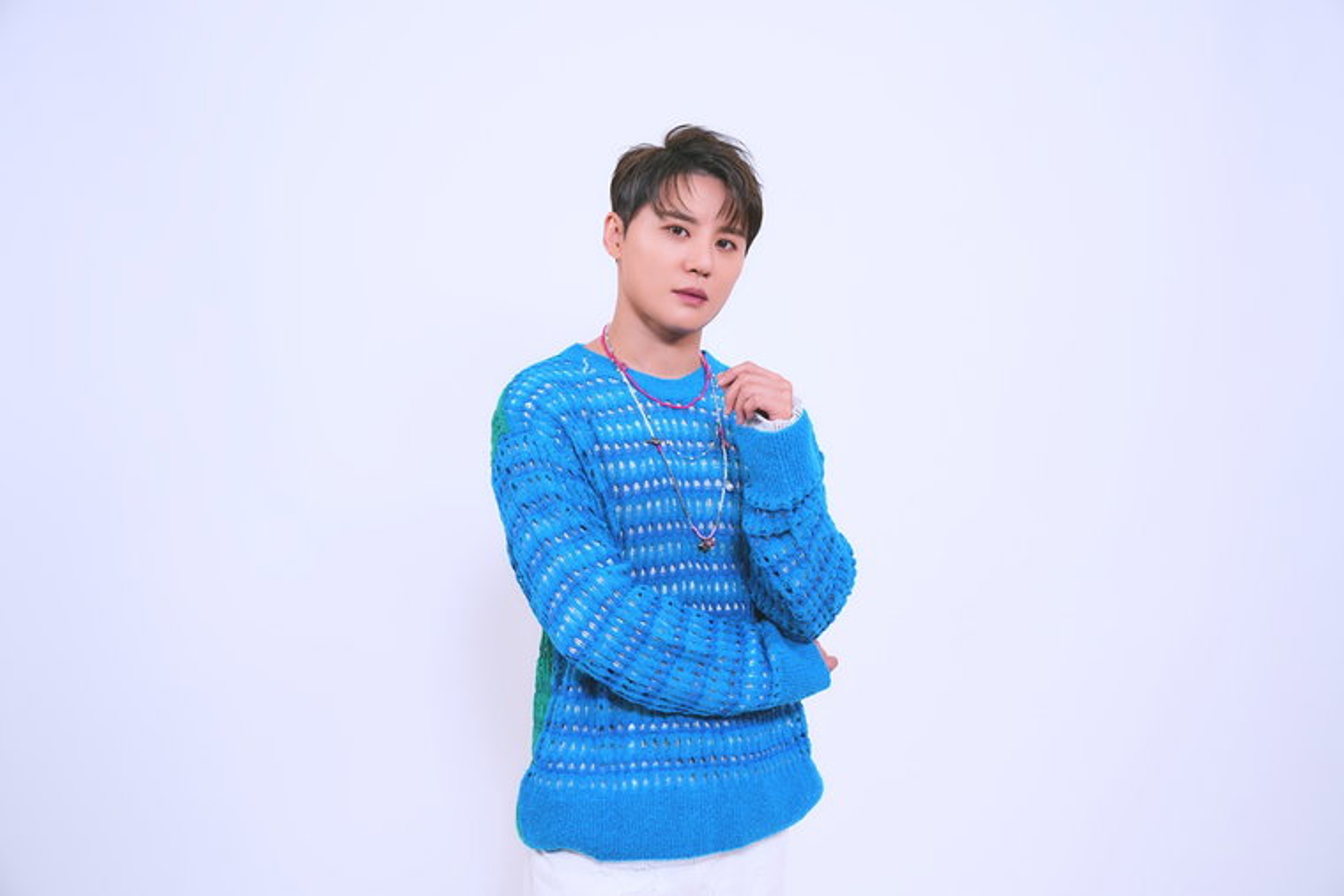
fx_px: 1718
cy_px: 448
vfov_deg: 29.3
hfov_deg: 42.7
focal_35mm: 46
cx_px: 672
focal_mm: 46
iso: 400
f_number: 4
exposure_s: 1/160
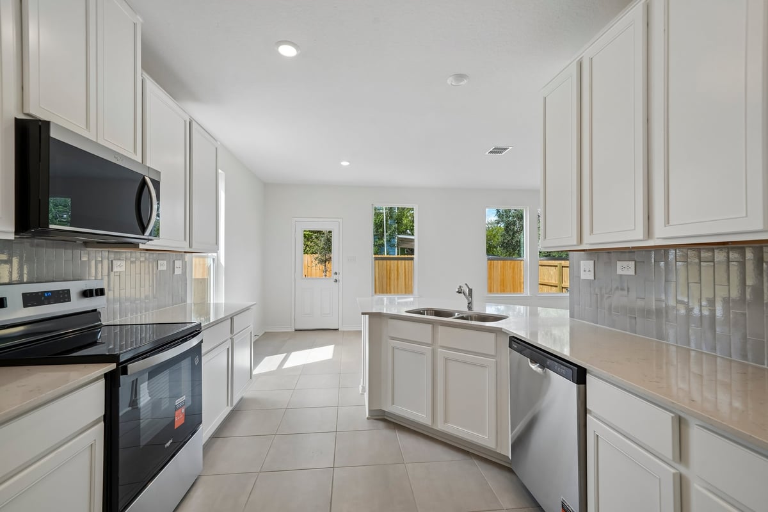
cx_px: 384
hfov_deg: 100.4
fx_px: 320
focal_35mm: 15
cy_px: 256
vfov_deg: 77.3
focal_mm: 15
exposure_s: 1/125
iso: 500
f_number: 8
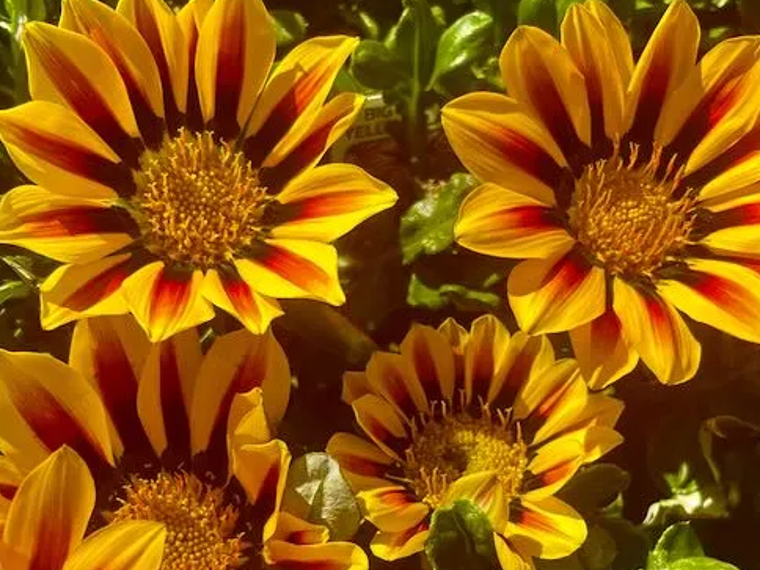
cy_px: 430
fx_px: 1208
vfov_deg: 26.2
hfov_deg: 34.9
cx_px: 364
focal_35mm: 55
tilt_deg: -65.8
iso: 32
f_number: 1.6
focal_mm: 4.2
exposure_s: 1/2092
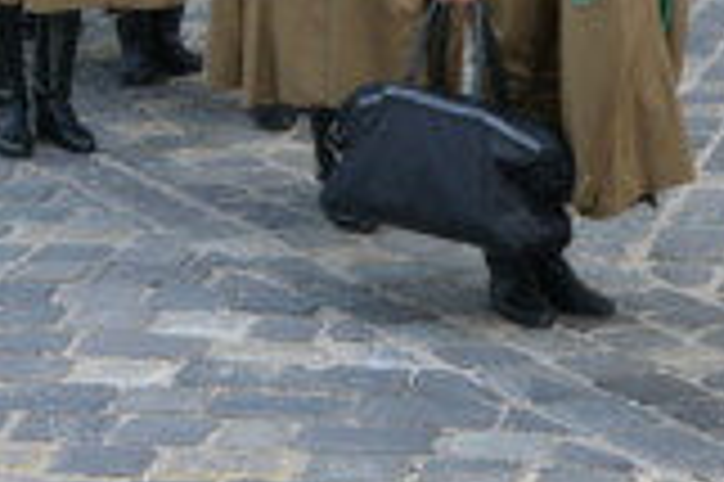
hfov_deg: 15.3
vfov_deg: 10.0
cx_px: 216
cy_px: -122
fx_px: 2692
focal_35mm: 134
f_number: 9
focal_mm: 18.1
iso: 200
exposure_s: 1/100
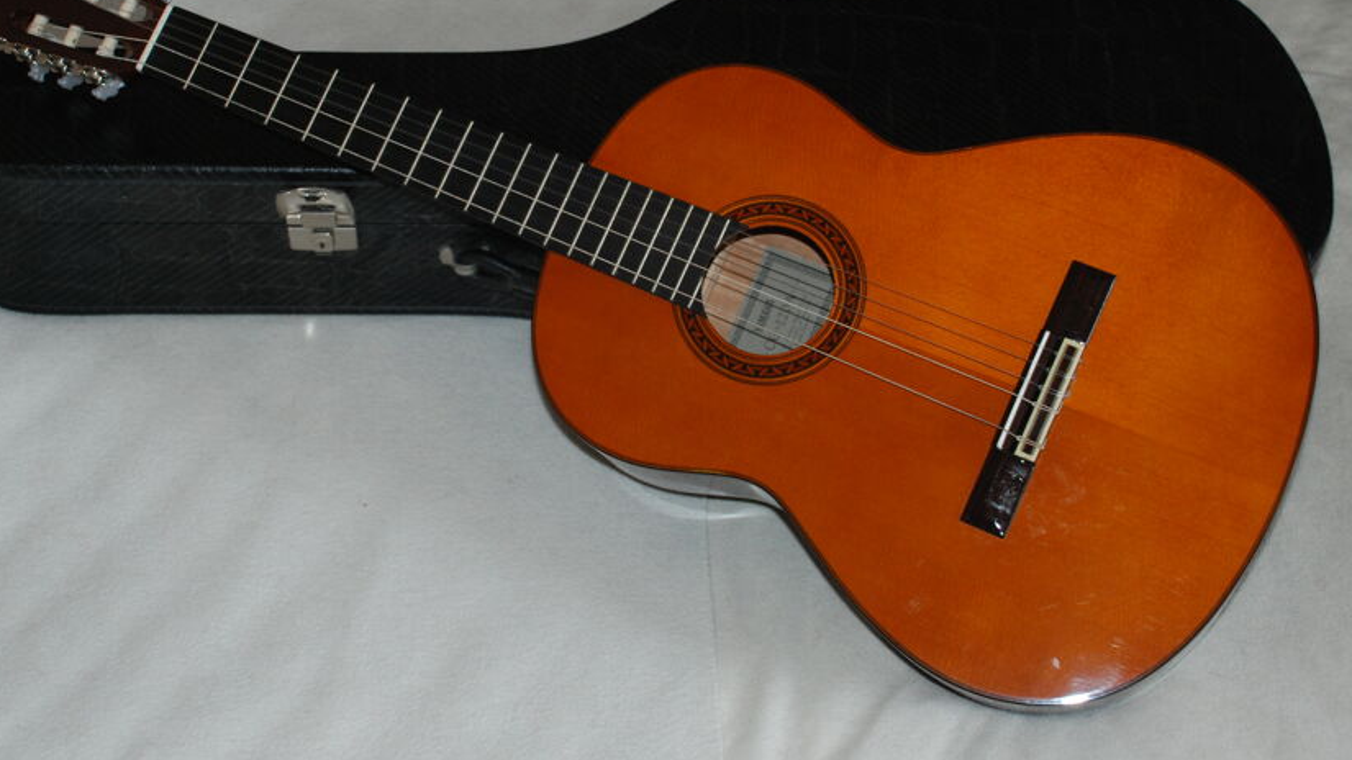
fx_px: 2187
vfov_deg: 19.7
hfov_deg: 34.3
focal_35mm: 61
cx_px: 624
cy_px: 261
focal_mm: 32
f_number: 4.2
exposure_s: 1/60
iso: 400
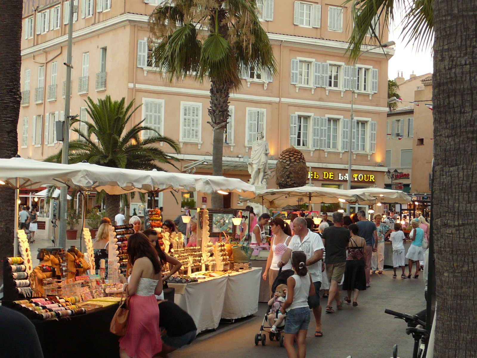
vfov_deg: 19.9
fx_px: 1020
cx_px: 238
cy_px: 179
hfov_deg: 26.3
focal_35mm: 74
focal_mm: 8.7
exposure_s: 1/30
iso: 125
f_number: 3.5
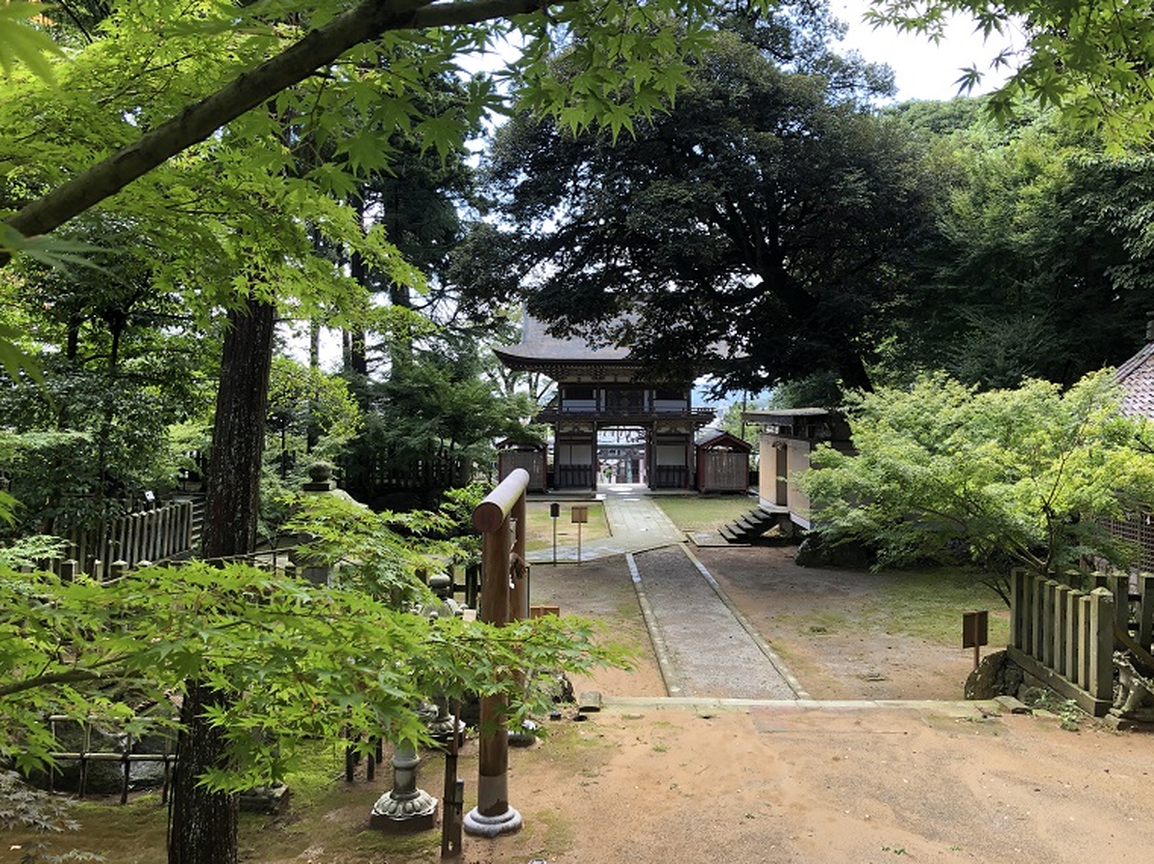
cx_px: 588
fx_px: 1000
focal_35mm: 30
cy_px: 412
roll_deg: -1.0
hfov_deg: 60.0
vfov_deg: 46.7
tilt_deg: -1.7
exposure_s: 1/142
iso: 20
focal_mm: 3.99
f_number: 1.8
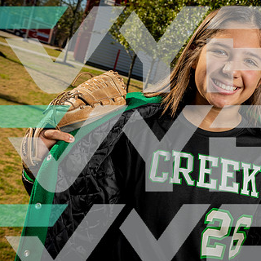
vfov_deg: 30.0
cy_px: 149
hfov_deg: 29.6
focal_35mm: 57
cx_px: 193
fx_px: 486
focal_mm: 37
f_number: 10
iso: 125
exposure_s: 1/250
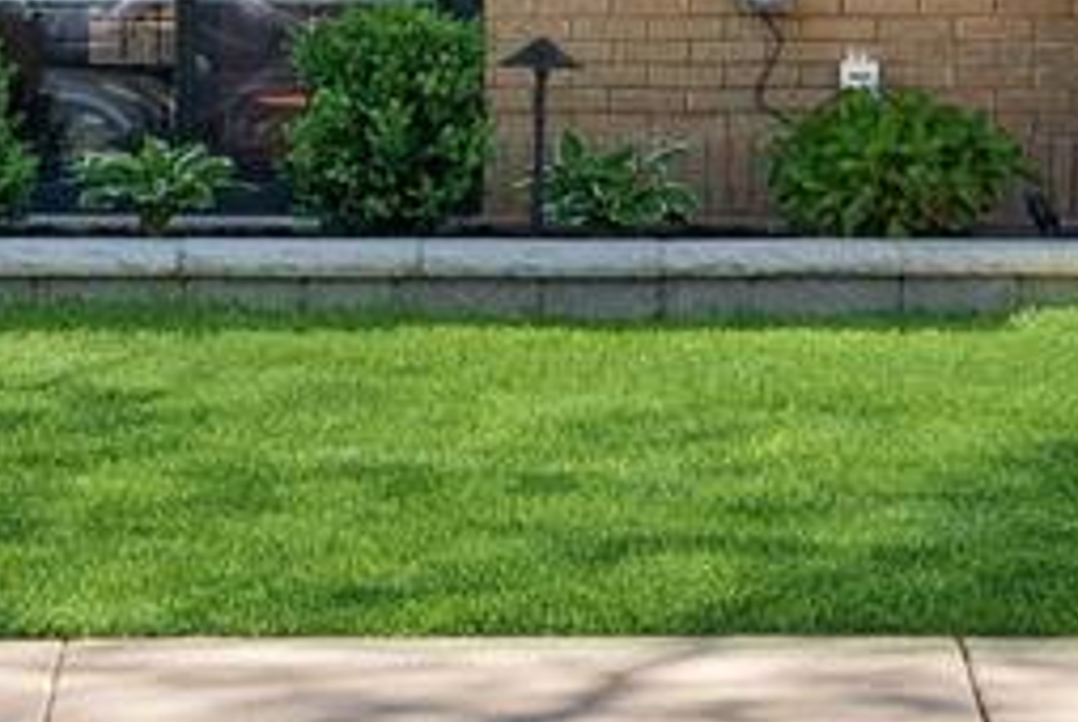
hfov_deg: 9.2
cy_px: -1219
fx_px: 6685
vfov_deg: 5.9
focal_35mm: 223
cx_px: 467
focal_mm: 35
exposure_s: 1/100
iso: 400
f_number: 11
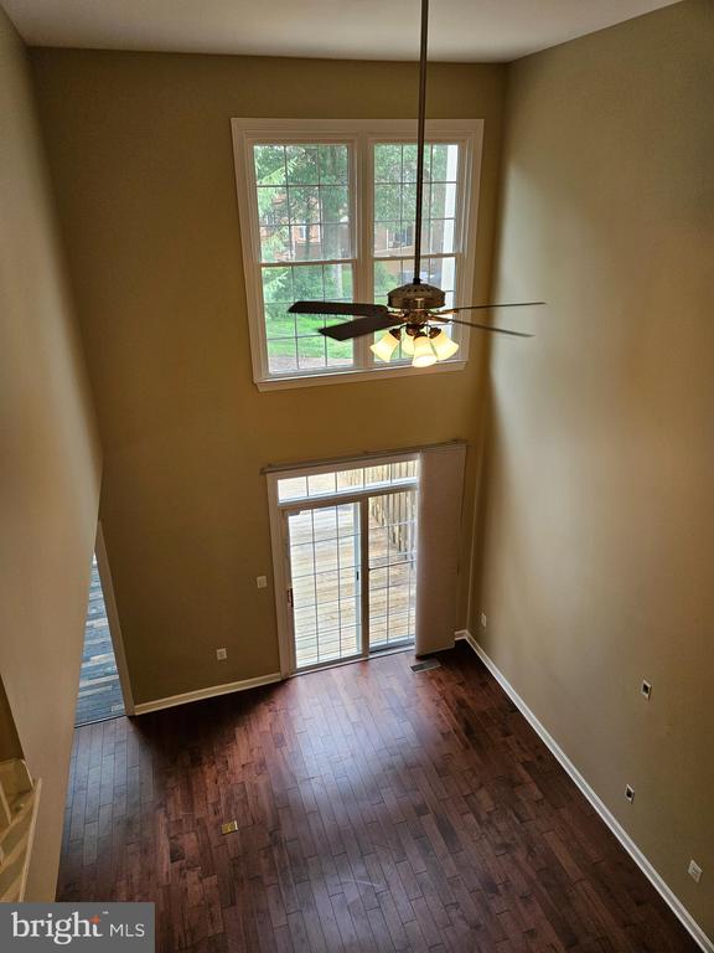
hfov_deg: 58.9
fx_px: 633
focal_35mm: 23
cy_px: 476
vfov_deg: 73.9
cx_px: 357
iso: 80
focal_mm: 5.4
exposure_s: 1/120
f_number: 1.8
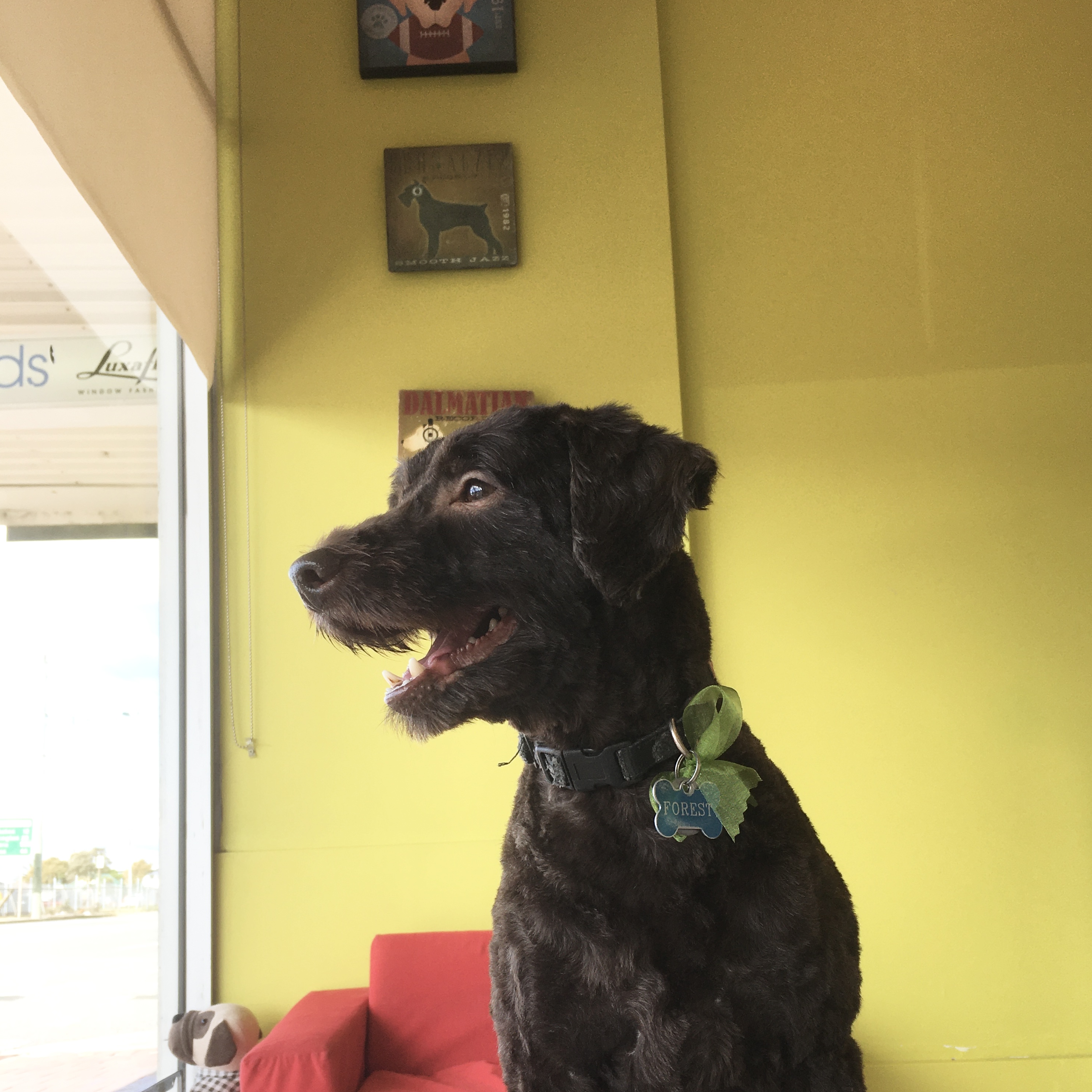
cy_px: 731
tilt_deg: +7.4
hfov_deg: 47.2
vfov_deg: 46.5
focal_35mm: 35
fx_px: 1249
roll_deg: +2.4
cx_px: 557
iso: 25
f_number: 2.2
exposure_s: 1/224
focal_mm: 4.15
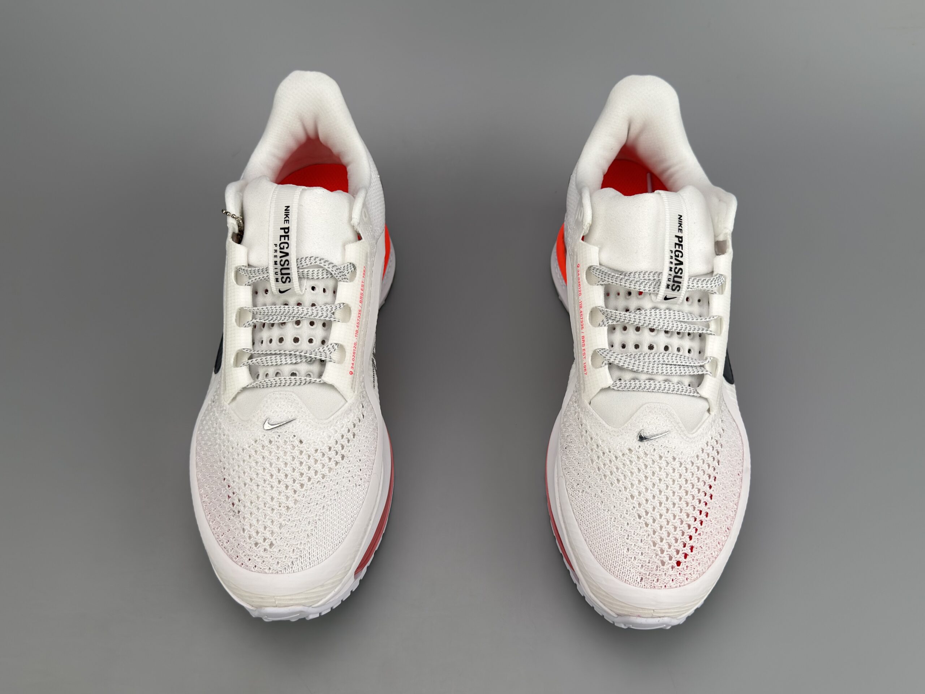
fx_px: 935
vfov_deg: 40.7
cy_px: 347
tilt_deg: -55.9
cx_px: 462
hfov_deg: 52.6
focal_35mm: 35
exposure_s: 1/1029
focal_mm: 6.76
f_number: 1.78
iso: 100
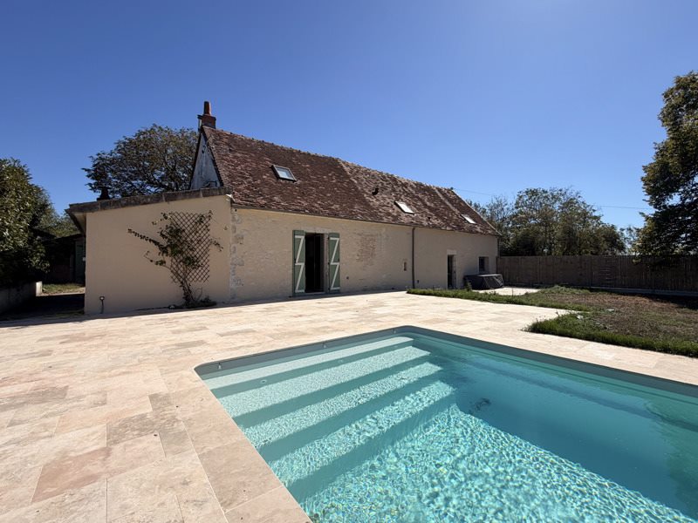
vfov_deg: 85.7
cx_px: 349
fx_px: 282
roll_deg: -0.1
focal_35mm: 14
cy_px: 262
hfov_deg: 102.1
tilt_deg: +2.8
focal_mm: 2.22
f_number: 2.2
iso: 20
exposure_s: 1/1312
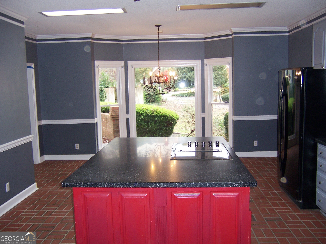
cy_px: 122
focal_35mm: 33
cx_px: 163
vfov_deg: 42.9
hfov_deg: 55.4
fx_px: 311
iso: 140
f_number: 2.8
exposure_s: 1/60
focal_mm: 5.5
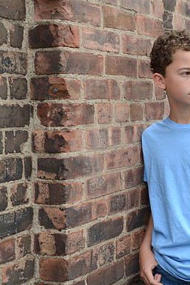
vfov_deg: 25.4
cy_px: 142
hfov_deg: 16.5
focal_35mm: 80
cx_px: 216
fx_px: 631
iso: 500
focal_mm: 35
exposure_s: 1/125
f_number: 8
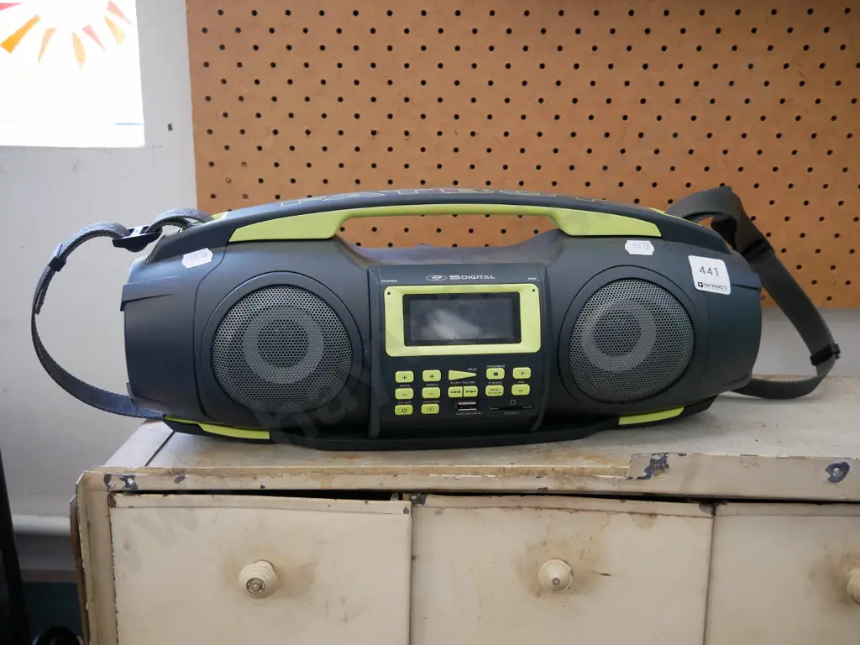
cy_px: 322
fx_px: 894
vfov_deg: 39.7
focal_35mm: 36
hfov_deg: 51.4
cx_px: 430
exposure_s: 1/60
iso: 640
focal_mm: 18
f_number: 3.9
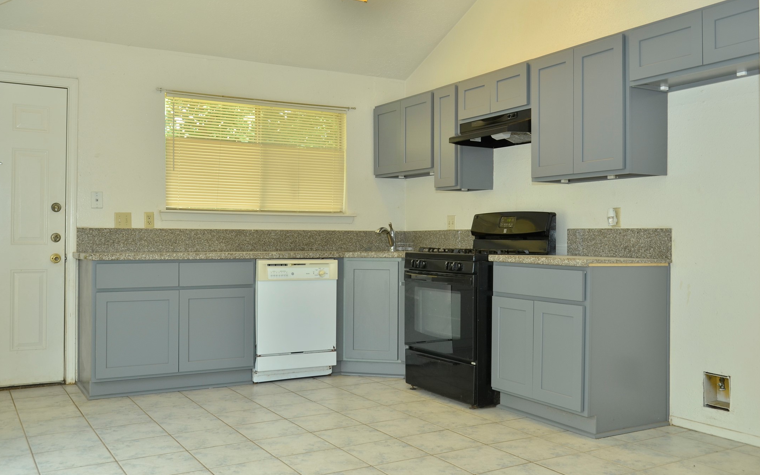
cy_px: 228
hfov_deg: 56.7
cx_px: 377
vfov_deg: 37.3
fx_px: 704
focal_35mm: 34
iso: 200
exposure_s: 1/60
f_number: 5
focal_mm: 22
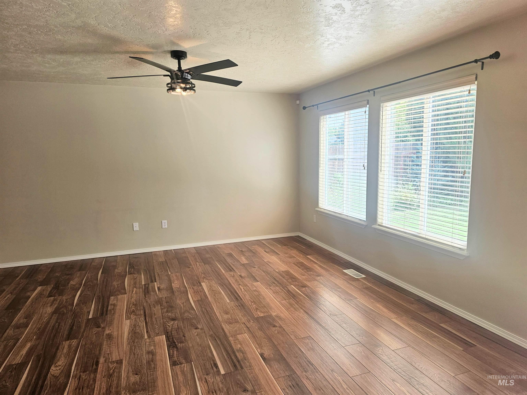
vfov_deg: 58.9
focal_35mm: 23
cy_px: 198
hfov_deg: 73.9
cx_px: 264
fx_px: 350
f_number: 1.7
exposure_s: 1/120
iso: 25
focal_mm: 6.3
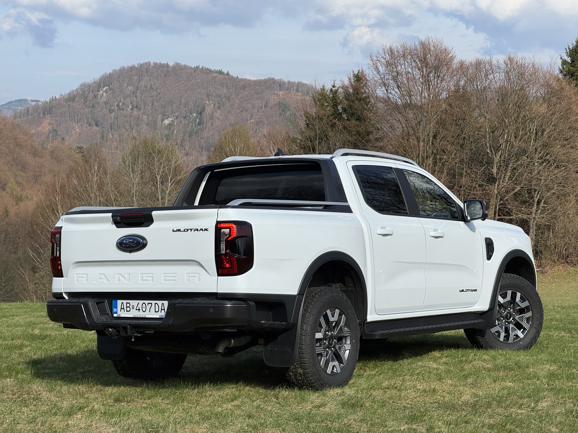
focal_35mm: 77
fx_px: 1286
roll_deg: -1.2
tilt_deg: -1.9
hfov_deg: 25.3
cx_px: 289
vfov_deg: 19.1
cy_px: 216
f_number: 2.8
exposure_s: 1/1143
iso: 25
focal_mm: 9
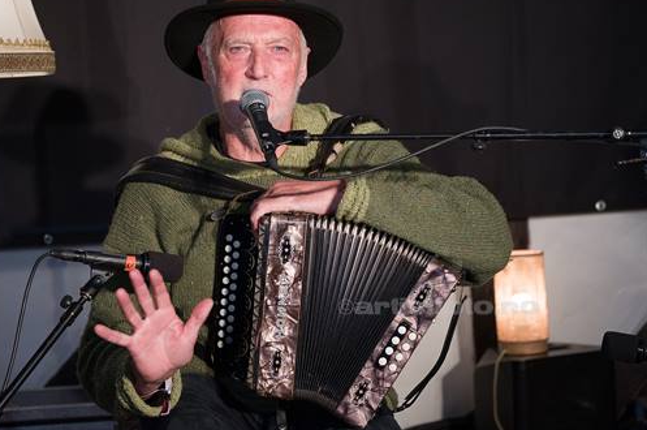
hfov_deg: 23.4
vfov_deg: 15.7
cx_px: 348
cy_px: 212
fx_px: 1562
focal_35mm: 87
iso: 640
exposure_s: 1/250
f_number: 2.8
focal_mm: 60
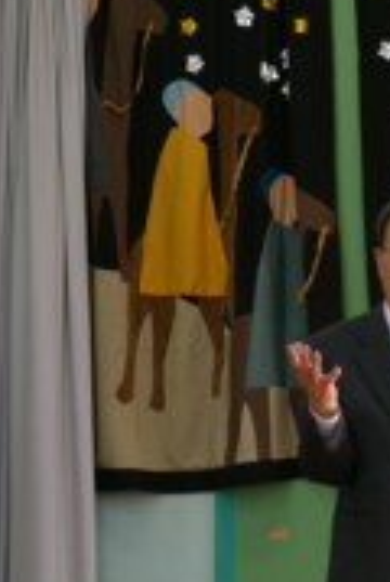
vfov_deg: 11.1
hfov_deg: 7.4
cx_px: 543
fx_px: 2980
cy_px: 330
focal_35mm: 184
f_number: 5.6
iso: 400
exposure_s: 1/30
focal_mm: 55
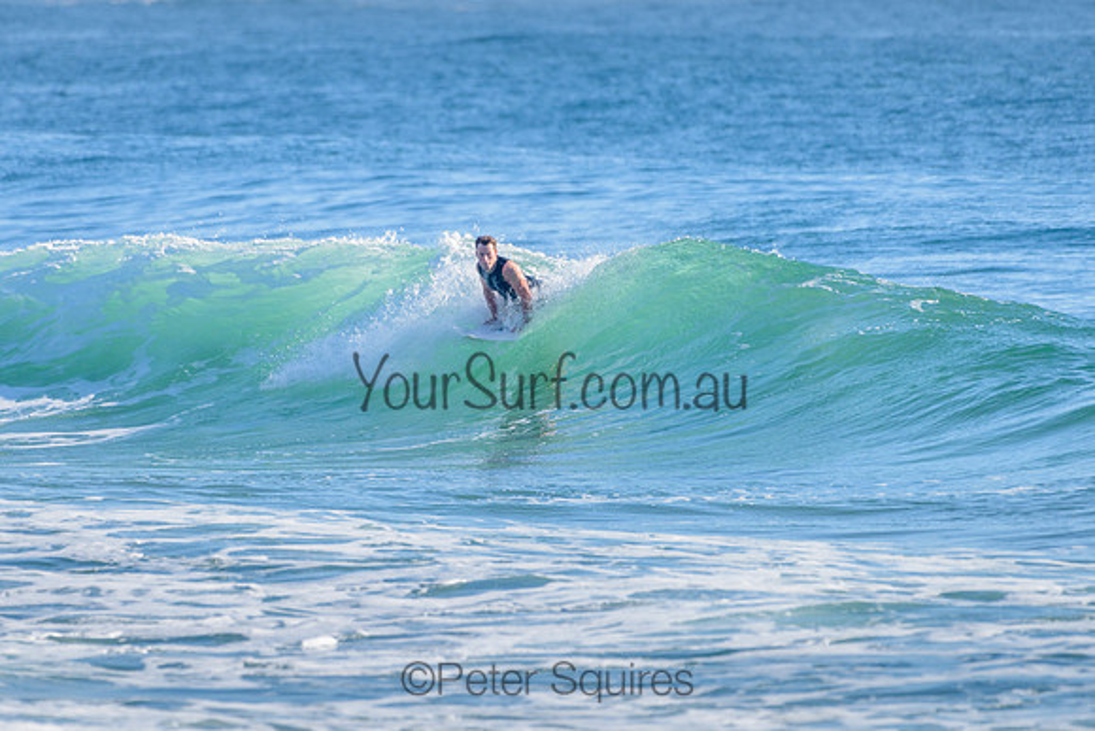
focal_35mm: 613
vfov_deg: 2.2
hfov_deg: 3.4
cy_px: 312
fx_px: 18649
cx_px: 465
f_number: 5.6
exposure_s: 1/2000
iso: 250
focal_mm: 500
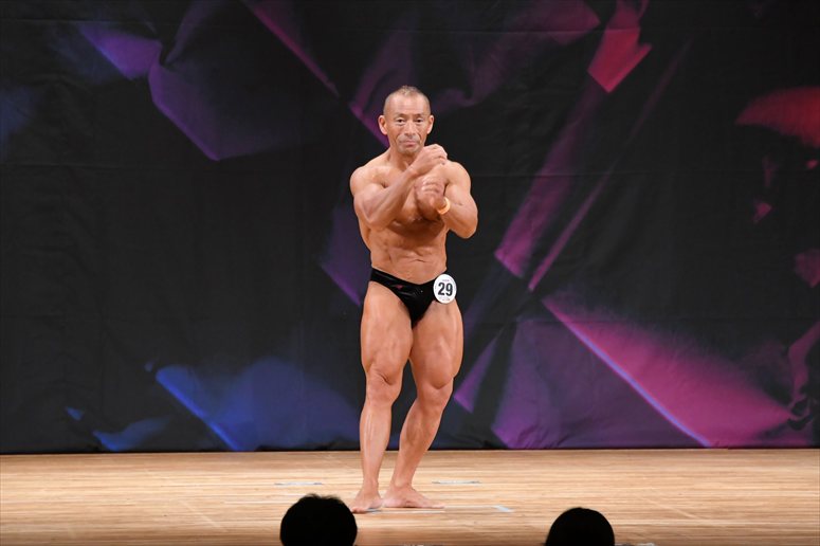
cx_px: 410
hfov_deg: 7.2
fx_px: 6489
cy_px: 273
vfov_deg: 4.8
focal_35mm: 285
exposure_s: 1/400
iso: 3200
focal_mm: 190
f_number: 5.6
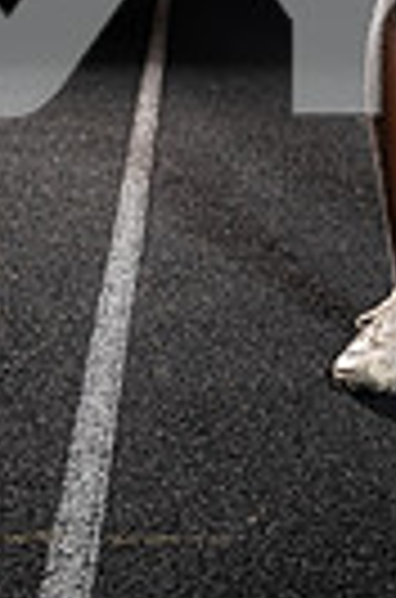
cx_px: 454
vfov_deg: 12.0
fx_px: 2703
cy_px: -337
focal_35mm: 163
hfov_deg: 8.3
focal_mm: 48
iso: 250
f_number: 4
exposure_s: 1/250
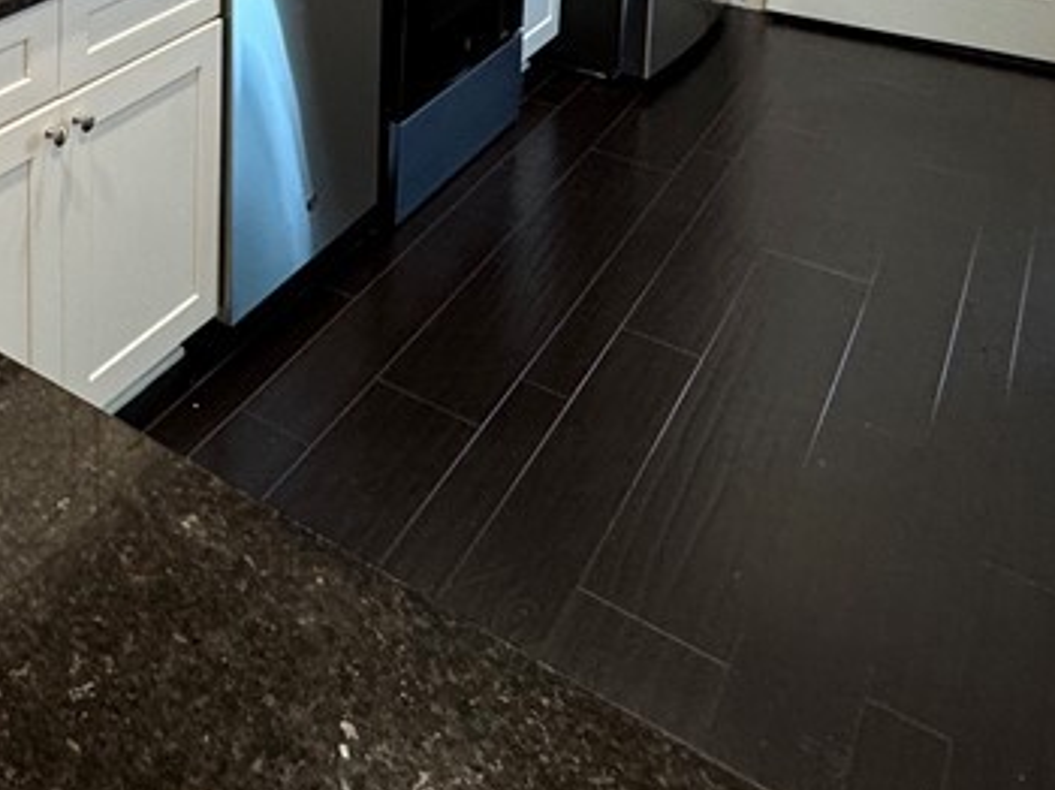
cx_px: -27
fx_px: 1249
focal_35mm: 41
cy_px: -256
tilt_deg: -8.6
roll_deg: +0.3
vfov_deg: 28.4
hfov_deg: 39.7
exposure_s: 1/60
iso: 160
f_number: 2.2
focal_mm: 2.22
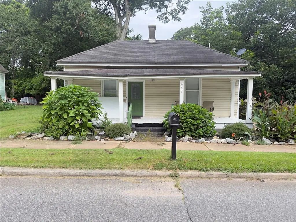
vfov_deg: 56.8
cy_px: 111
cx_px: 148
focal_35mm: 24
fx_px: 205
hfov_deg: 71.6
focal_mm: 6.76
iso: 100
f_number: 1.78
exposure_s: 1/772
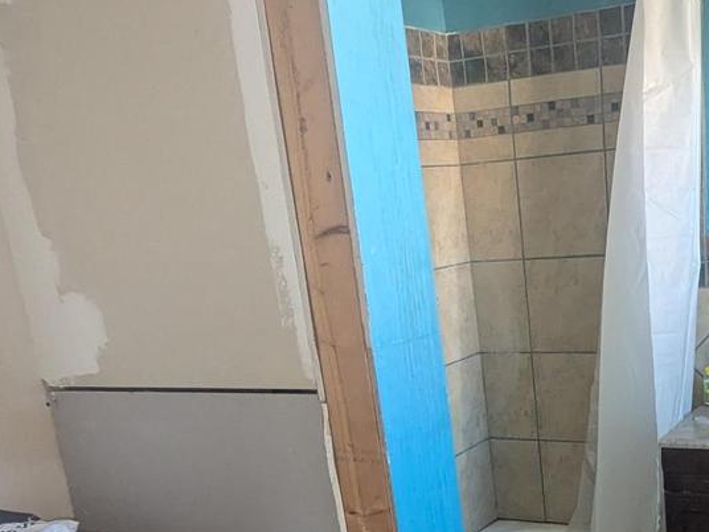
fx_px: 881
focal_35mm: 43
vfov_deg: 31.6
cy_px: 500
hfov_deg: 42.0
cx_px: 562
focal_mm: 2.35
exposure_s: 1/60
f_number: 2.2
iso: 563
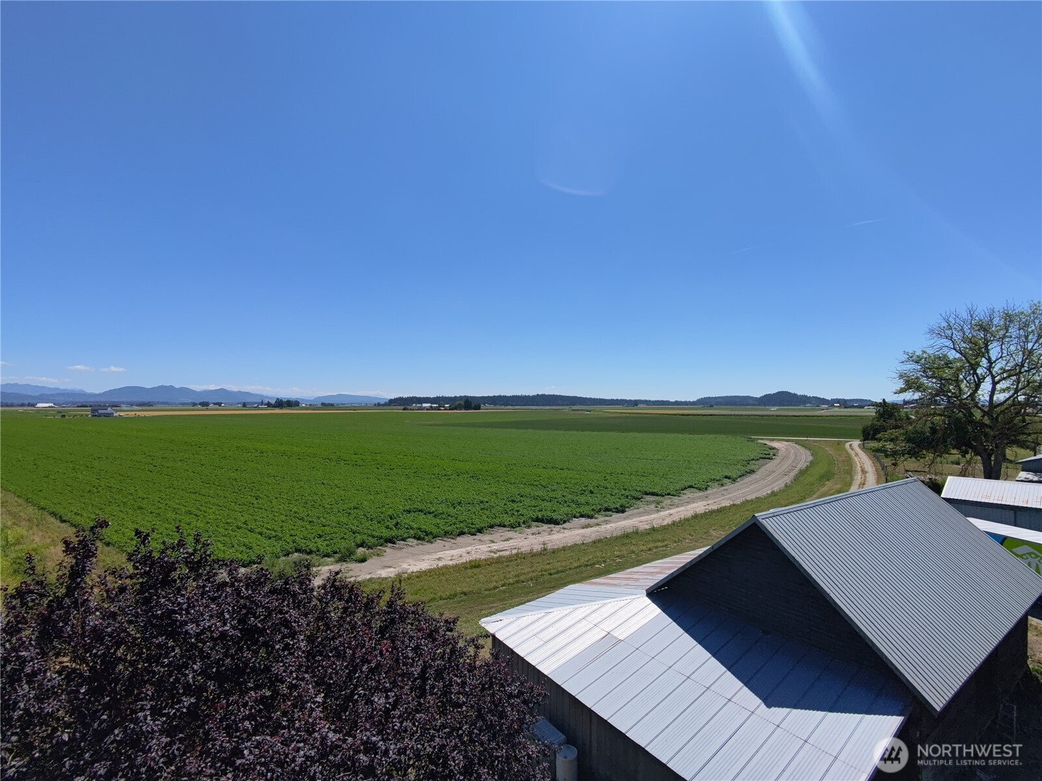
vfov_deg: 78.1
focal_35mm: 16
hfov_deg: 94.5
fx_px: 482
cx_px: 521
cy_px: 390
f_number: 2.55
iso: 102
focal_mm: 16
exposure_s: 1/2436
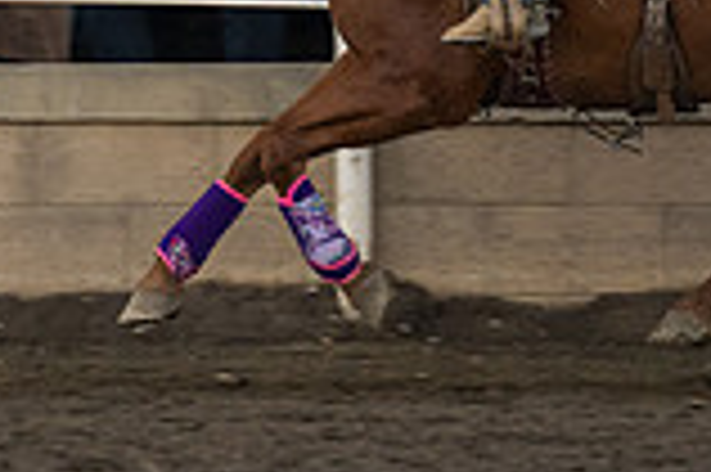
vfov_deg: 1.4
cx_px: 362
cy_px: -73
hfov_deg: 2.1
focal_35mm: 991
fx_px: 19552
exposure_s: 1/640
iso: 1250
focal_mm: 200
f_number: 2.8
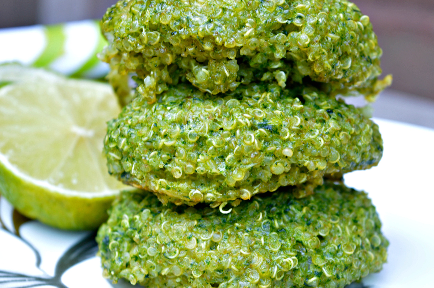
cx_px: 257
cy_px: 163
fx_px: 1297
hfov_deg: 19.0
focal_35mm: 108
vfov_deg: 12.7
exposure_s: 1/15
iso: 100
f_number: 5.6
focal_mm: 55
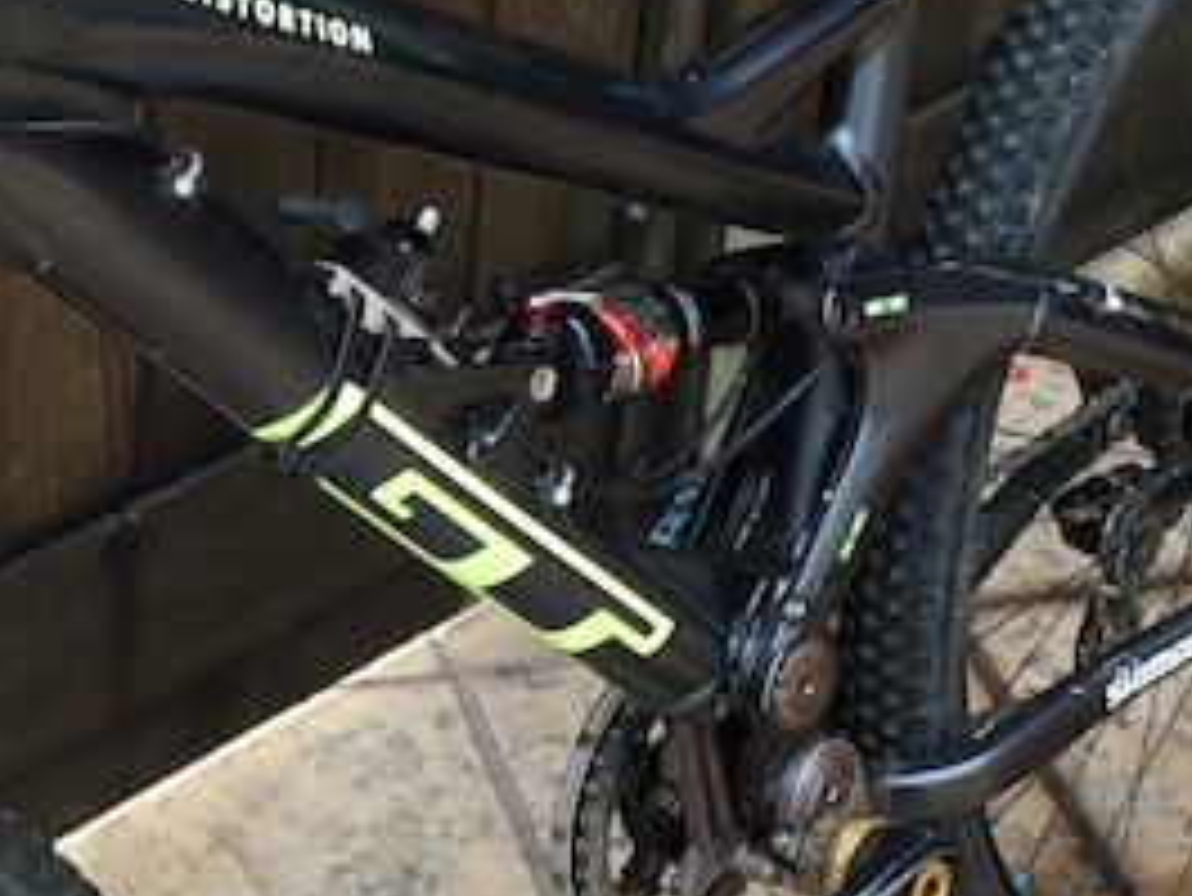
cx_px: 135
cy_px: 729
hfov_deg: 17.3
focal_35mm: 112
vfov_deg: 13.2
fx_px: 3858
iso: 32
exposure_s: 1/209
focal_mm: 4.15
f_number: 2.2
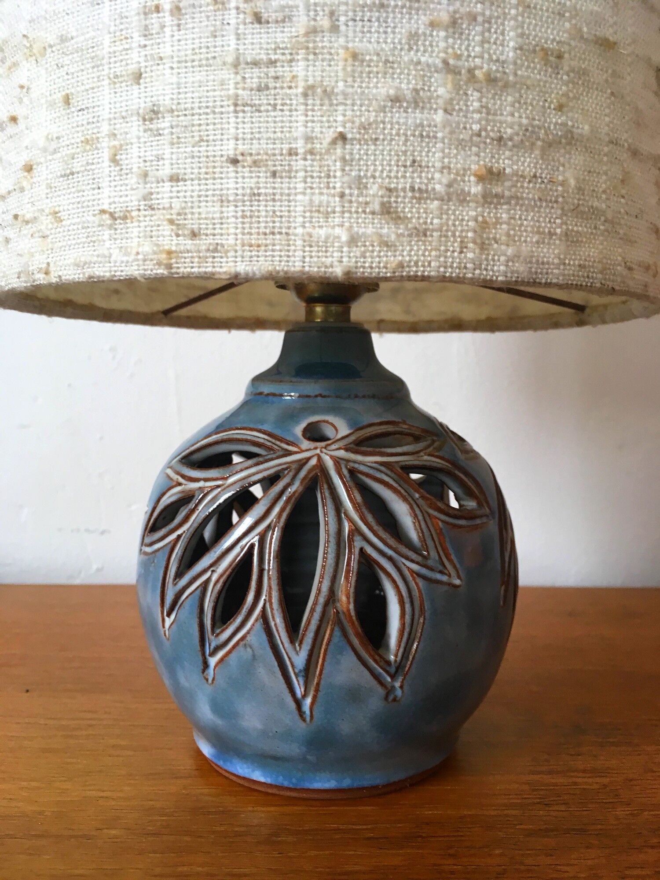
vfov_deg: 61.7
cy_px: 440
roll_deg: +2.4
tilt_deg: -4.0
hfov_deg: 48.2
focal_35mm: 29
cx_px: 330
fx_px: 737
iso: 80
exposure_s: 1/33
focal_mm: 4.15
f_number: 2.2
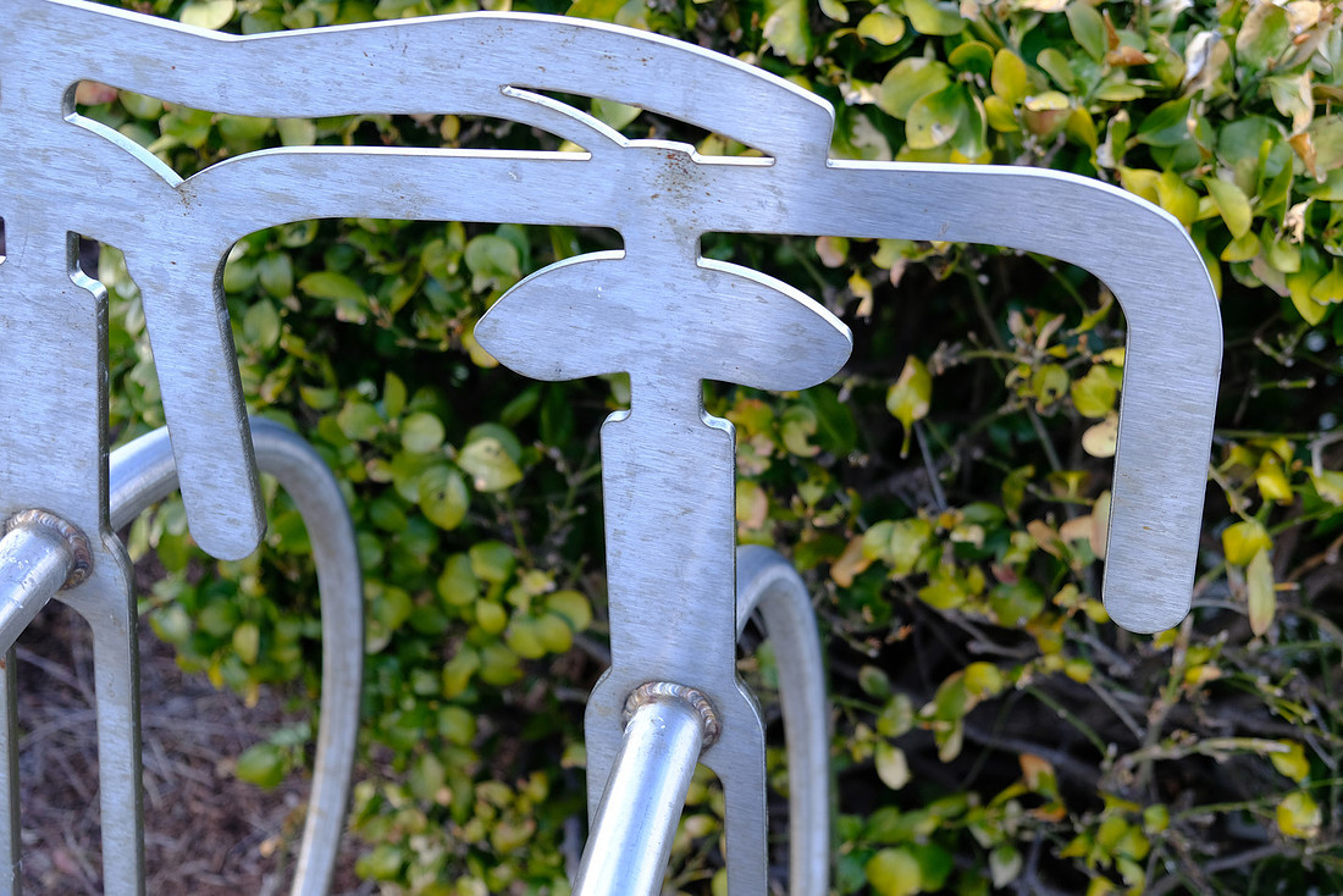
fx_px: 1418
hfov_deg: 50.7
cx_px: 672
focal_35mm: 38
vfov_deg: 35.1
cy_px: 448
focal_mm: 25.4
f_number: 3.2
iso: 400
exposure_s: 1/400
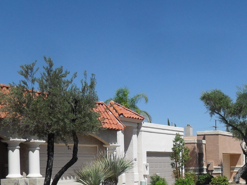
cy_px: 172
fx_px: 507
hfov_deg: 26.9
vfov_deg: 20.2
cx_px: 193
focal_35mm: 71
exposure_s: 1/250
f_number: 8.9
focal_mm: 6.2
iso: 100
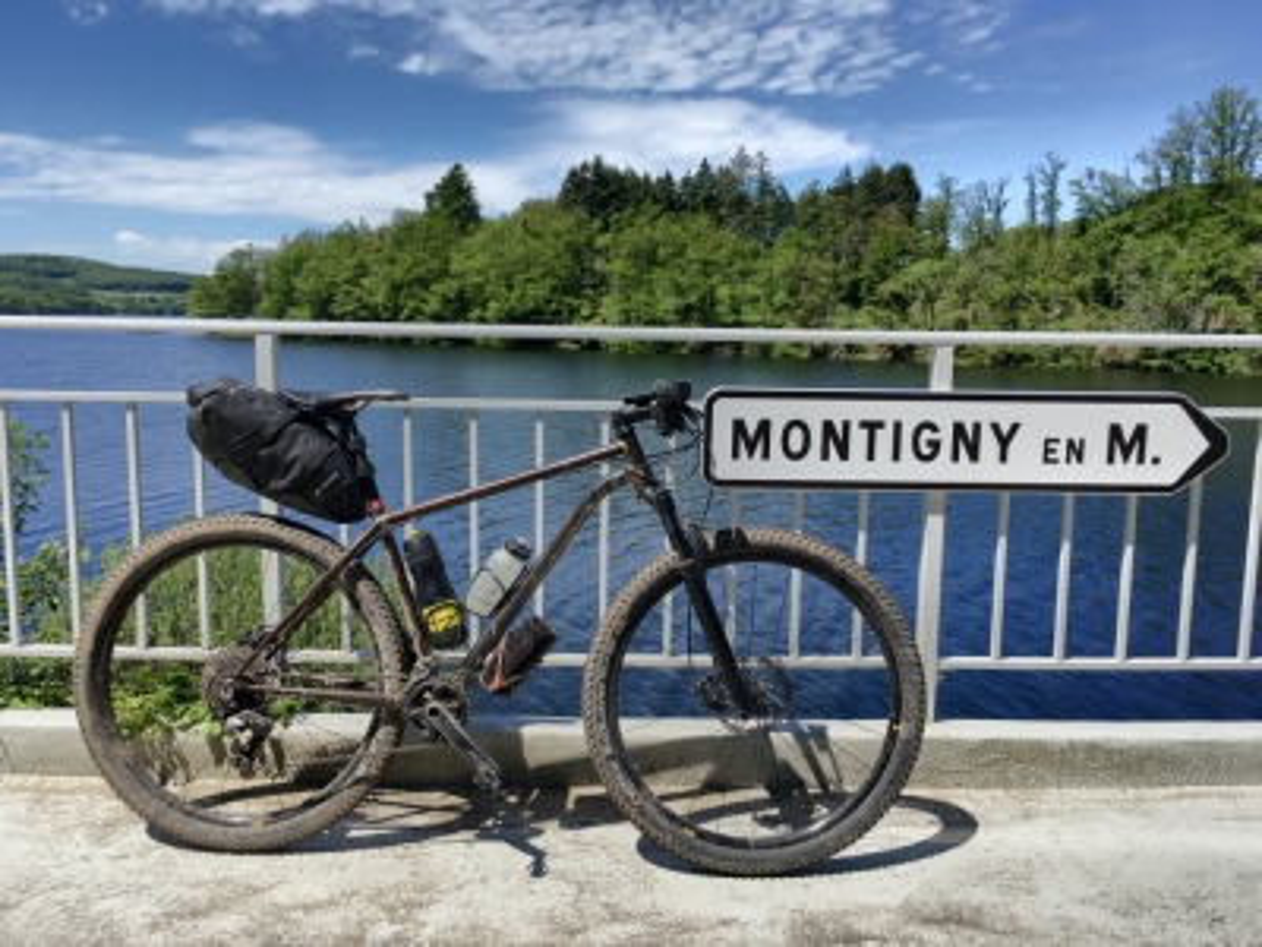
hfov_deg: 61.7
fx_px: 1057
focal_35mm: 29
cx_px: 631
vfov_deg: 48.2
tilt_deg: -9.5
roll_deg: -0.7
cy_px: 474
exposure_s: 1/1637
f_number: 2.2
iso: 25
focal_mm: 4.15
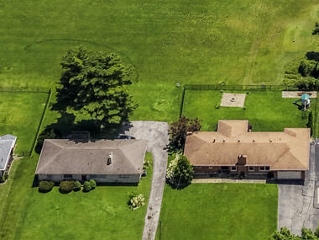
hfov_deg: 12.3
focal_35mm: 158
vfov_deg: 8.4
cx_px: 337
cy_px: -380
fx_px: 1456
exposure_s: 1/6400
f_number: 1.8
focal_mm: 8.67
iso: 280
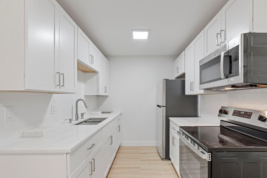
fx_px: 126
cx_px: 141
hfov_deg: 93.2
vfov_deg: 70.4
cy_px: 94
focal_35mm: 17
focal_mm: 16
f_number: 9
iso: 800
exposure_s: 1/2
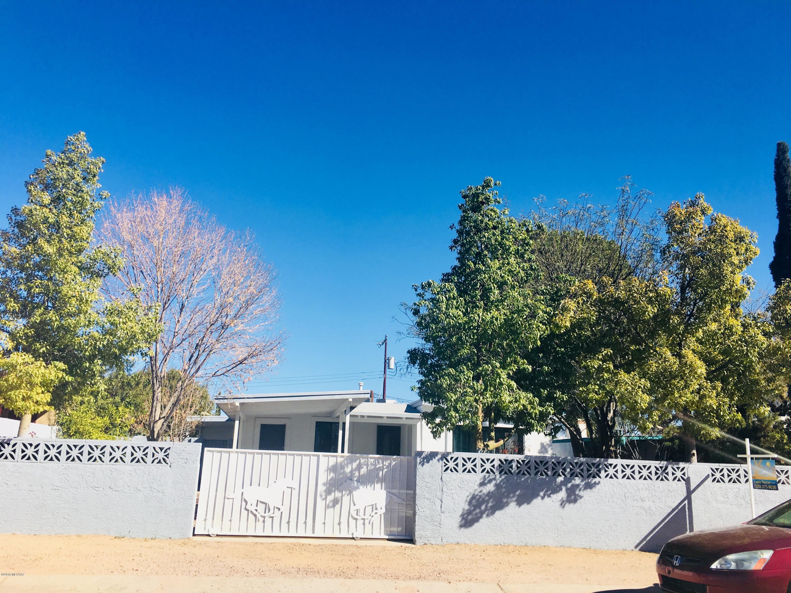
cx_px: 396
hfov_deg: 61.7
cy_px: 296
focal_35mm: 29
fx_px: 663
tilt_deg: +14.6
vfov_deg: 48.2
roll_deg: -2.0
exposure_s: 1/1603
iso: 25
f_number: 2.2
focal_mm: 4.15
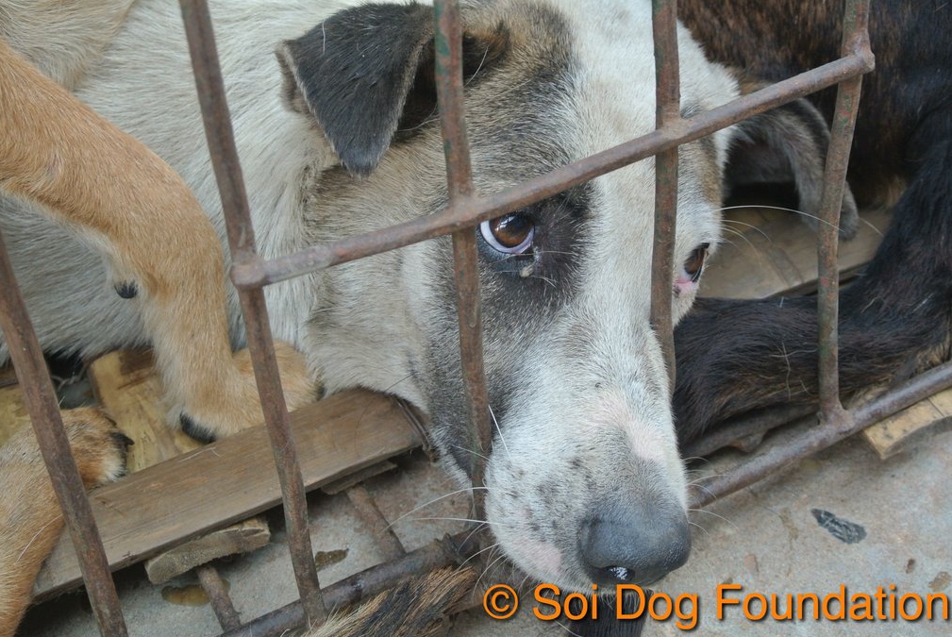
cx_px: 482
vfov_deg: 19.8
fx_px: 1826
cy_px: 322
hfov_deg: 29.2
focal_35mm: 69
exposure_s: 1/60
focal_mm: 25.2
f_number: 5.3
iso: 400
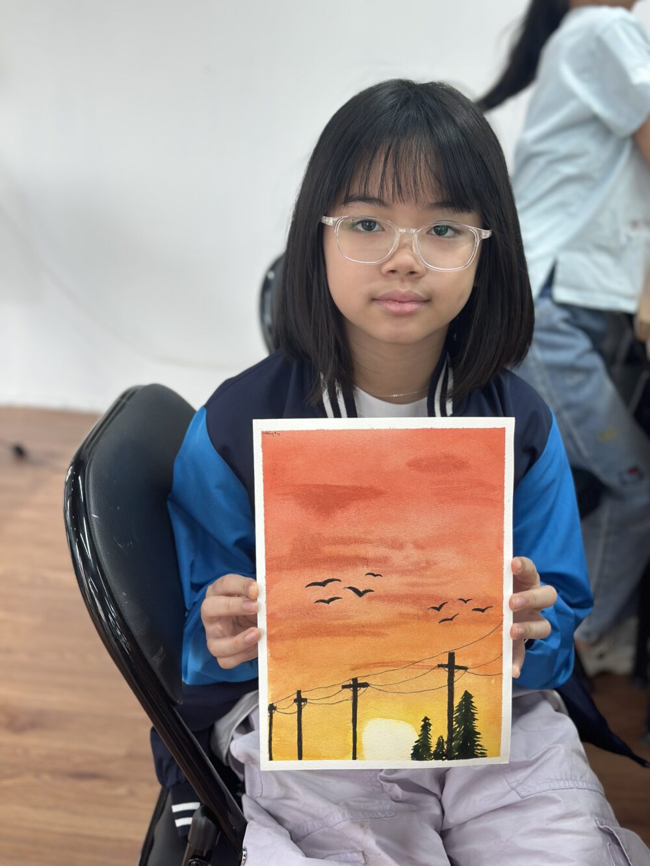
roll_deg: -2.1
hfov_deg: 30.3
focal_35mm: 48
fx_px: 1202
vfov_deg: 39.7
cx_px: 325
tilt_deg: -19.9
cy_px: 433
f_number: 1.78
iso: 100
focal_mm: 6.86
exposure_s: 1/100
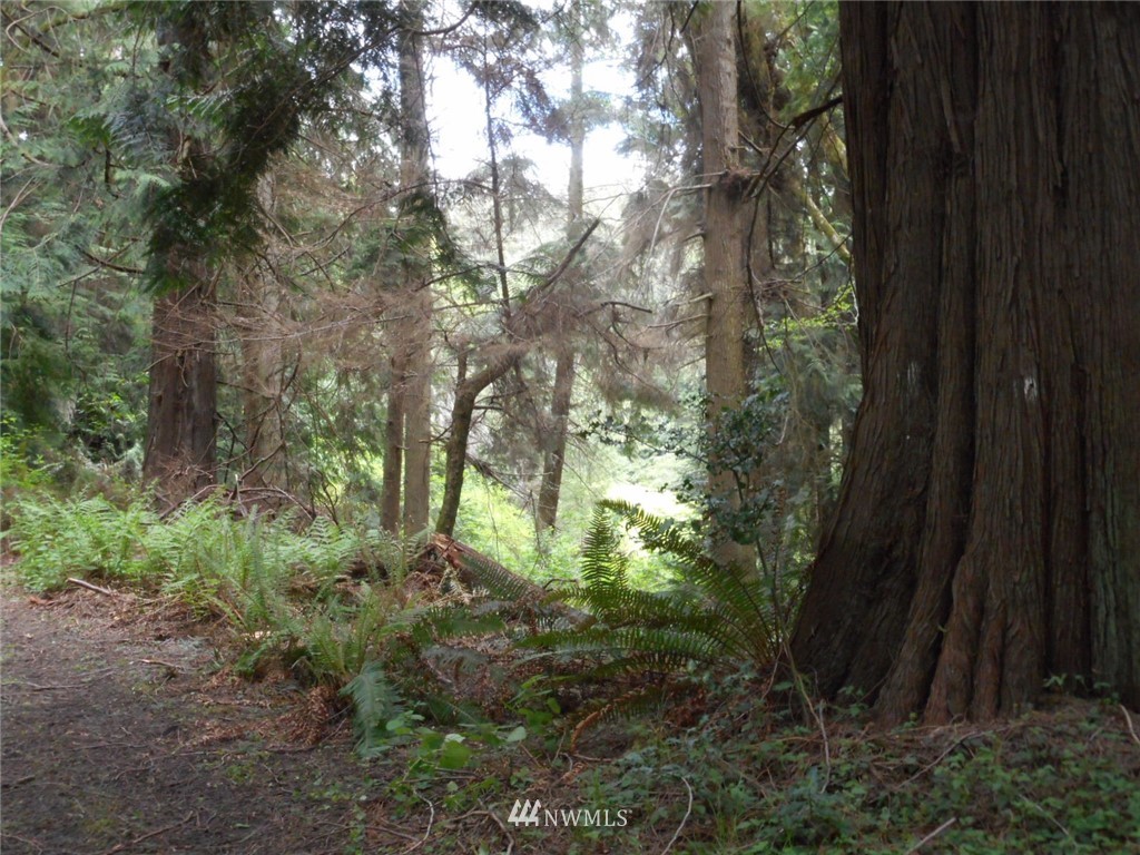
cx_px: 570
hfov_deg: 37.5
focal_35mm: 51
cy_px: 428
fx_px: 1680
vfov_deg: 28.6
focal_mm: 9.1
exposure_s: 1/25
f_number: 4.9
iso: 400
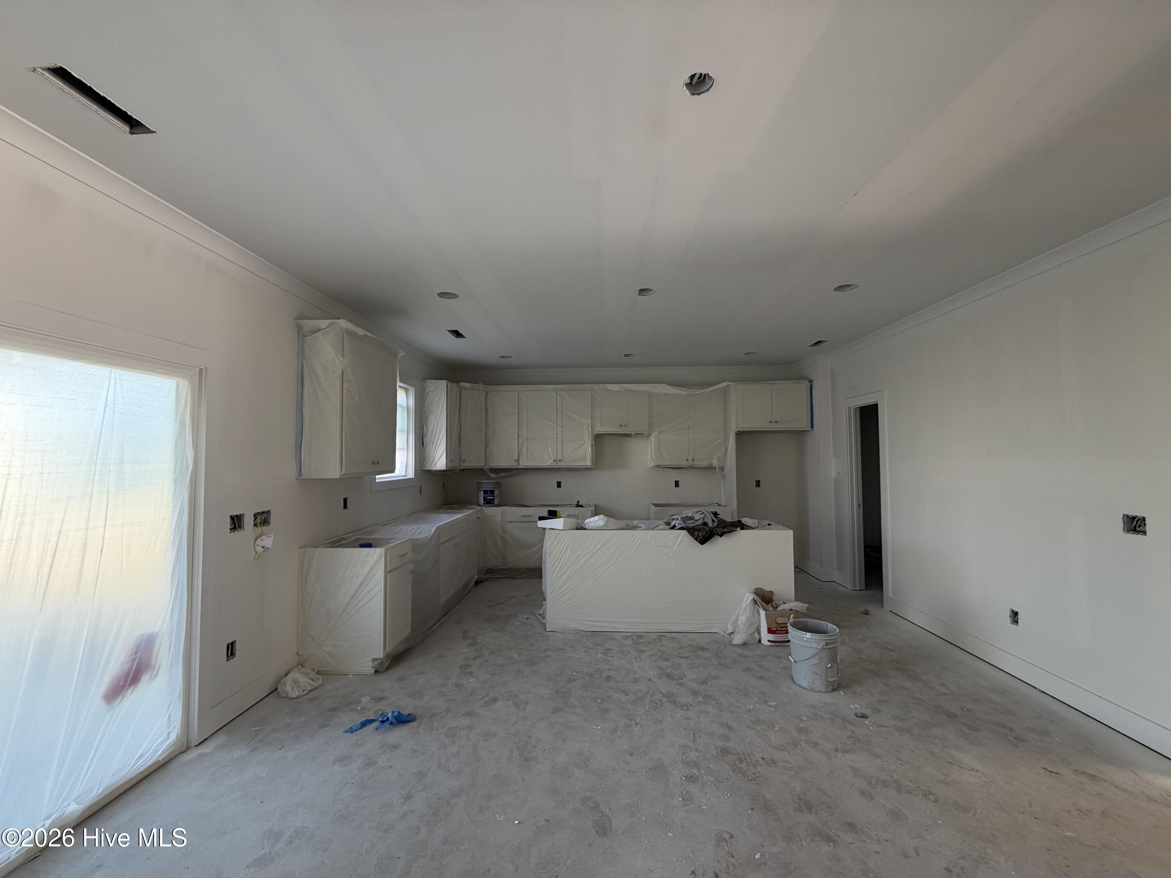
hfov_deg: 102.1
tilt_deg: +2.6
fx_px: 474
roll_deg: +0.6
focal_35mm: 14
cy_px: 439
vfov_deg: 85.7
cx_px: 586
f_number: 2.2
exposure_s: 1/121
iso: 125
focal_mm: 2.22
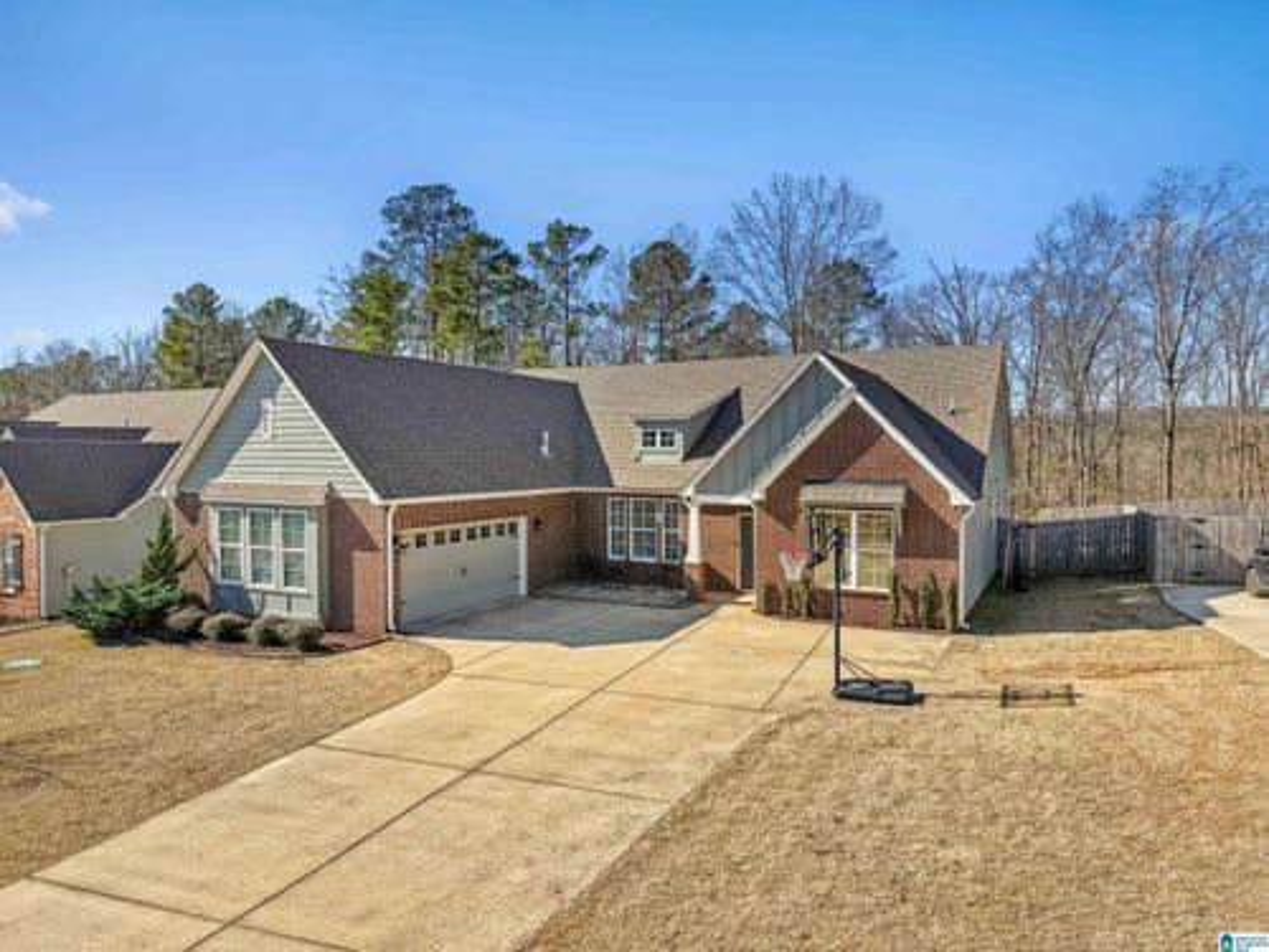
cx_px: 634
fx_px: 880
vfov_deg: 56.8
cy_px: 476
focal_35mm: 24
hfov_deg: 71.6
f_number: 1.8
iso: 120
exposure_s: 1/3000
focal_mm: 8.7
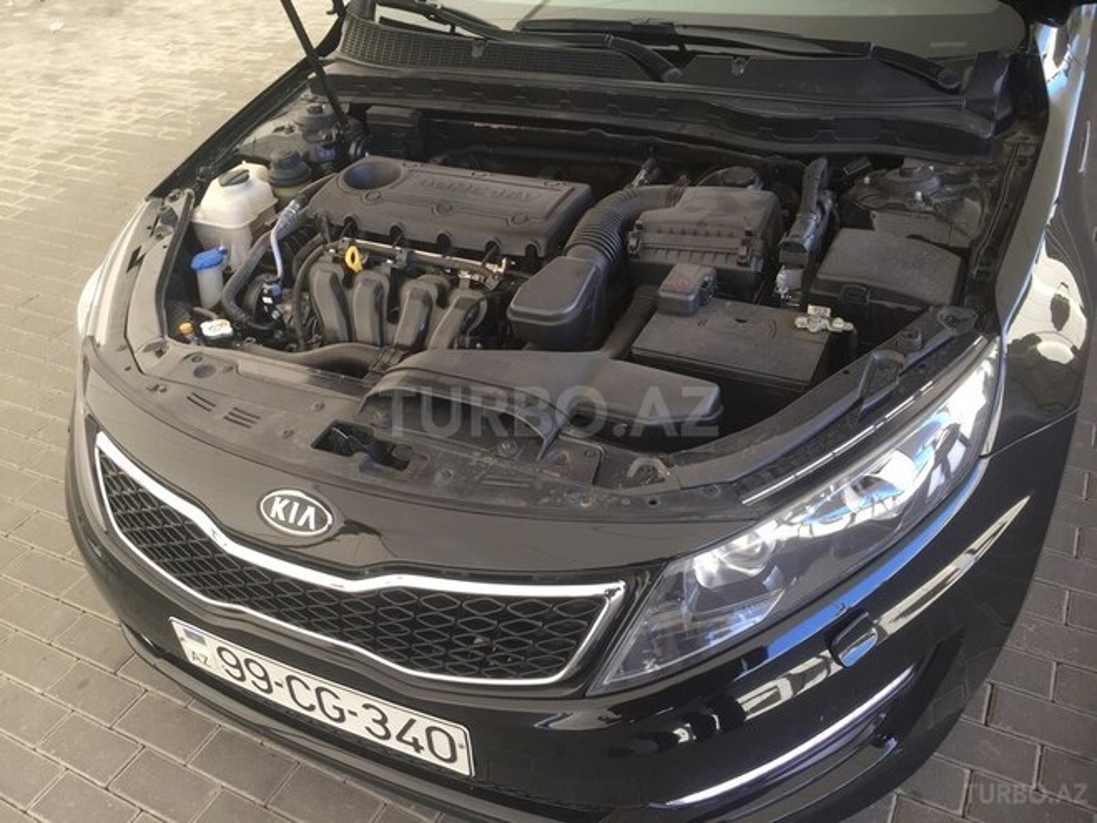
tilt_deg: -36.7
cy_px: 412
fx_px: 919
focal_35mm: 29
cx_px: 548
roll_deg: +13.8
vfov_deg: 48.2
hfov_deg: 61.7
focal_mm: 4.15
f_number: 2.2
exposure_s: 1/100
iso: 50
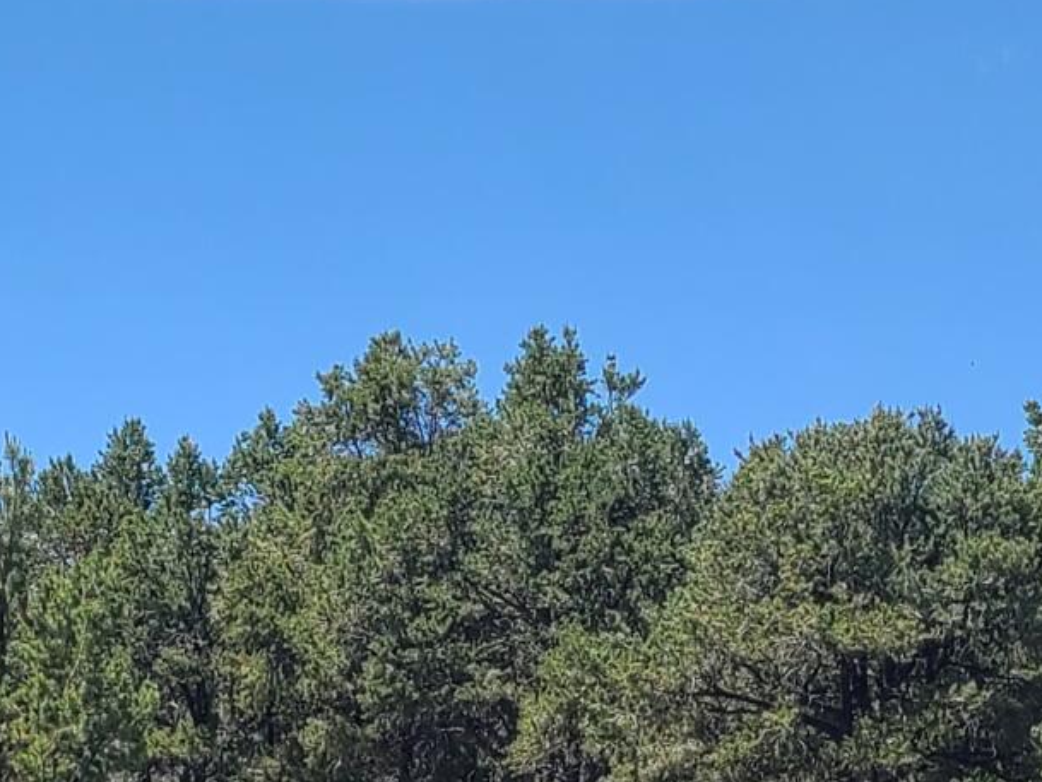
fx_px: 3854
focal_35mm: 128
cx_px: 168
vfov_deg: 11.1
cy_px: 1176
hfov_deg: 15.3
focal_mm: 5.4
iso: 40
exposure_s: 1/1936
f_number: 1.8
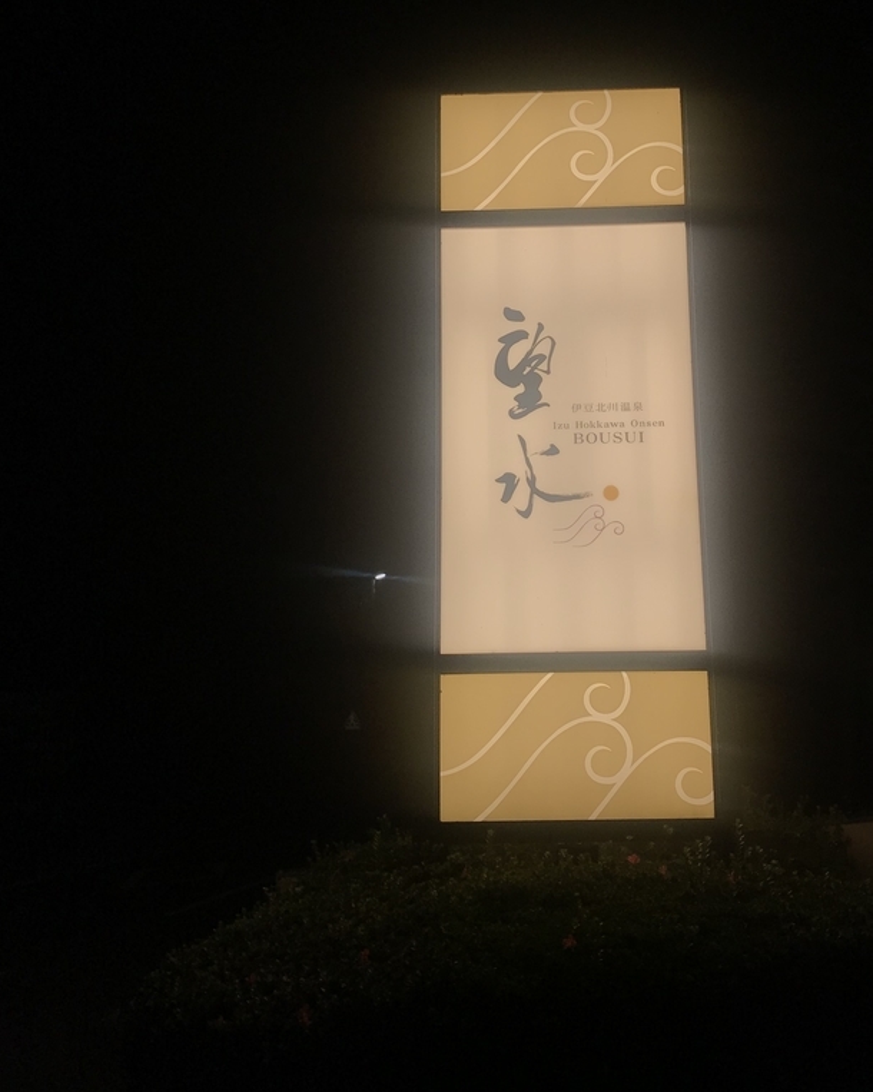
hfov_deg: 34.8
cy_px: 395
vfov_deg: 42.5
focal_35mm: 43
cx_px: 525
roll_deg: +1.2
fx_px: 1389
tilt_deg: +15.8
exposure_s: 1/151
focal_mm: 3.99
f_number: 1.8
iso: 20
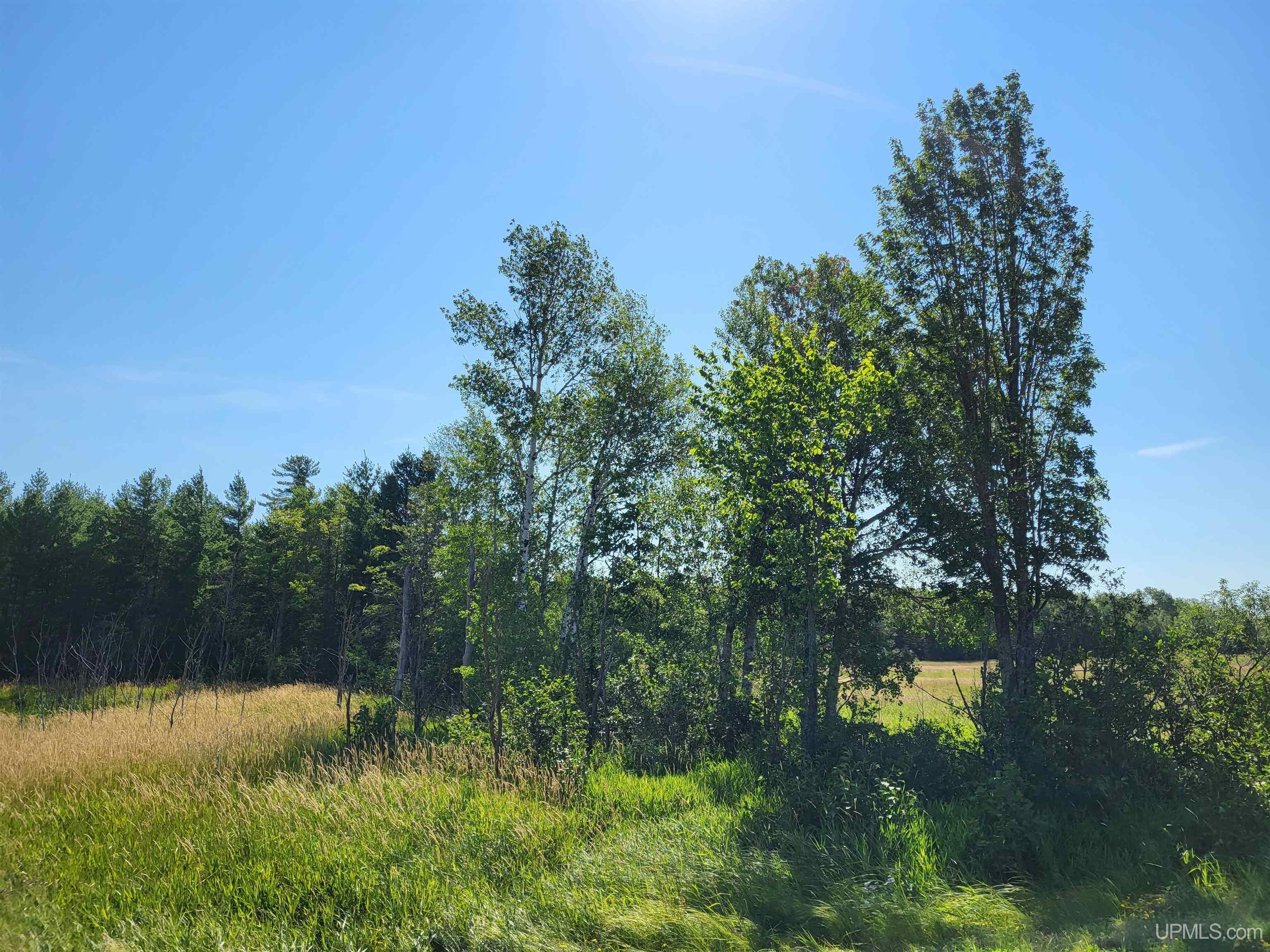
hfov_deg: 67.3
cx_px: 635
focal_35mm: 26
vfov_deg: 53.1
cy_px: 476
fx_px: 954
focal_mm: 5.4
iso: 40
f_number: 1.8
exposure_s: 1/3134
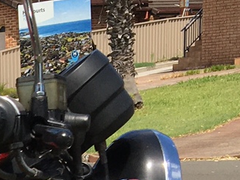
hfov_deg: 10.1
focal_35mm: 182
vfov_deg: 7.6
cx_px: -230
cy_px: 439
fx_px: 1262
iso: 25
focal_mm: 4.15
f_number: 2.2
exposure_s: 1/1709
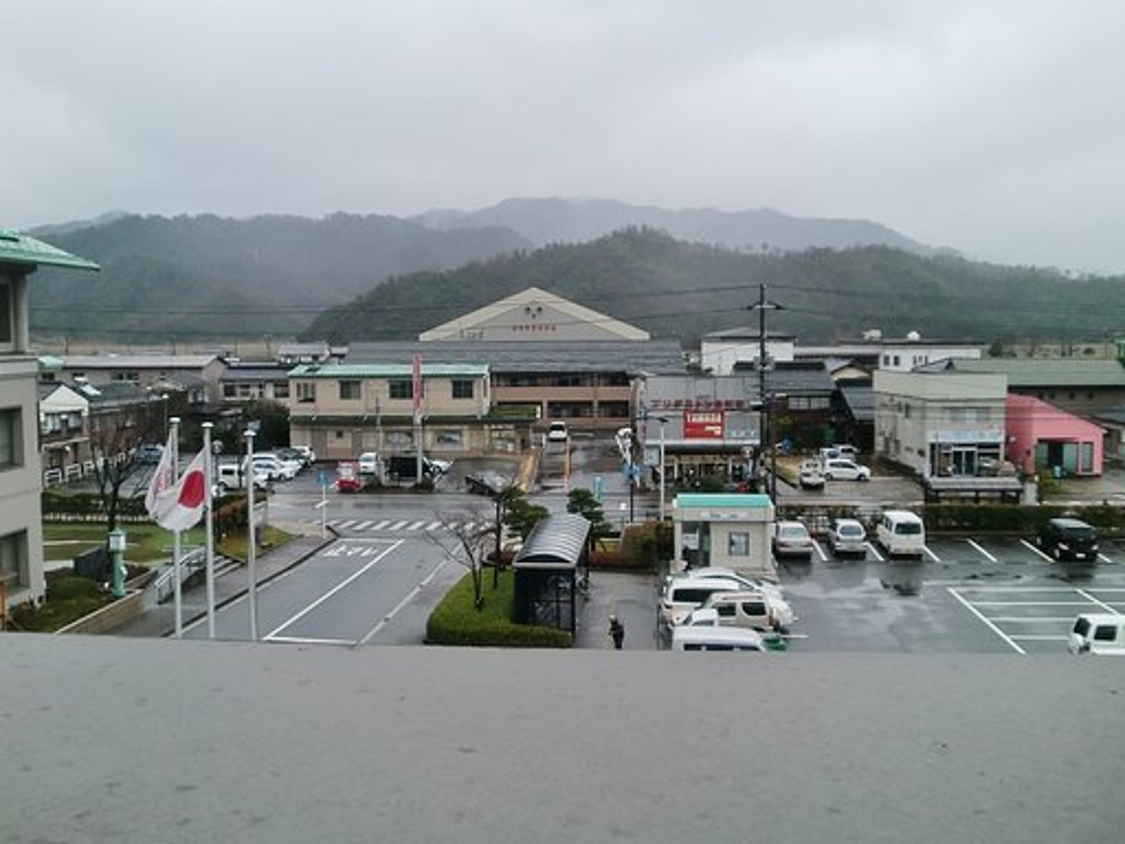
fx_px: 1105
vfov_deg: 41.8
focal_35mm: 34
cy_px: 422
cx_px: 562
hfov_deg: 54.0
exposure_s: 1/125
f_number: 2.8
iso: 100
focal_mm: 5.58
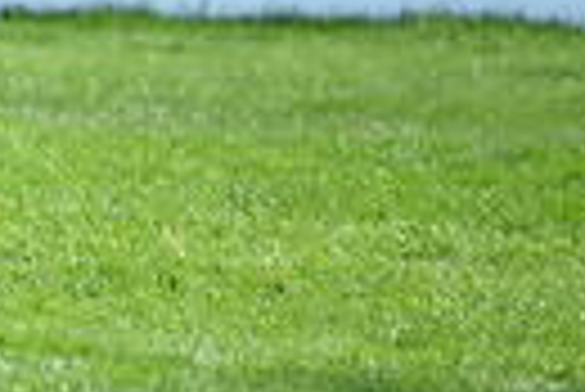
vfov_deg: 0.9
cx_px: -670
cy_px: -279
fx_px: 26094
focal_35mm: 1604
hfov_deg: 1.3
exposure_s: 1/1250
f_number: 4.5
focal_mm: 360
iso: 640
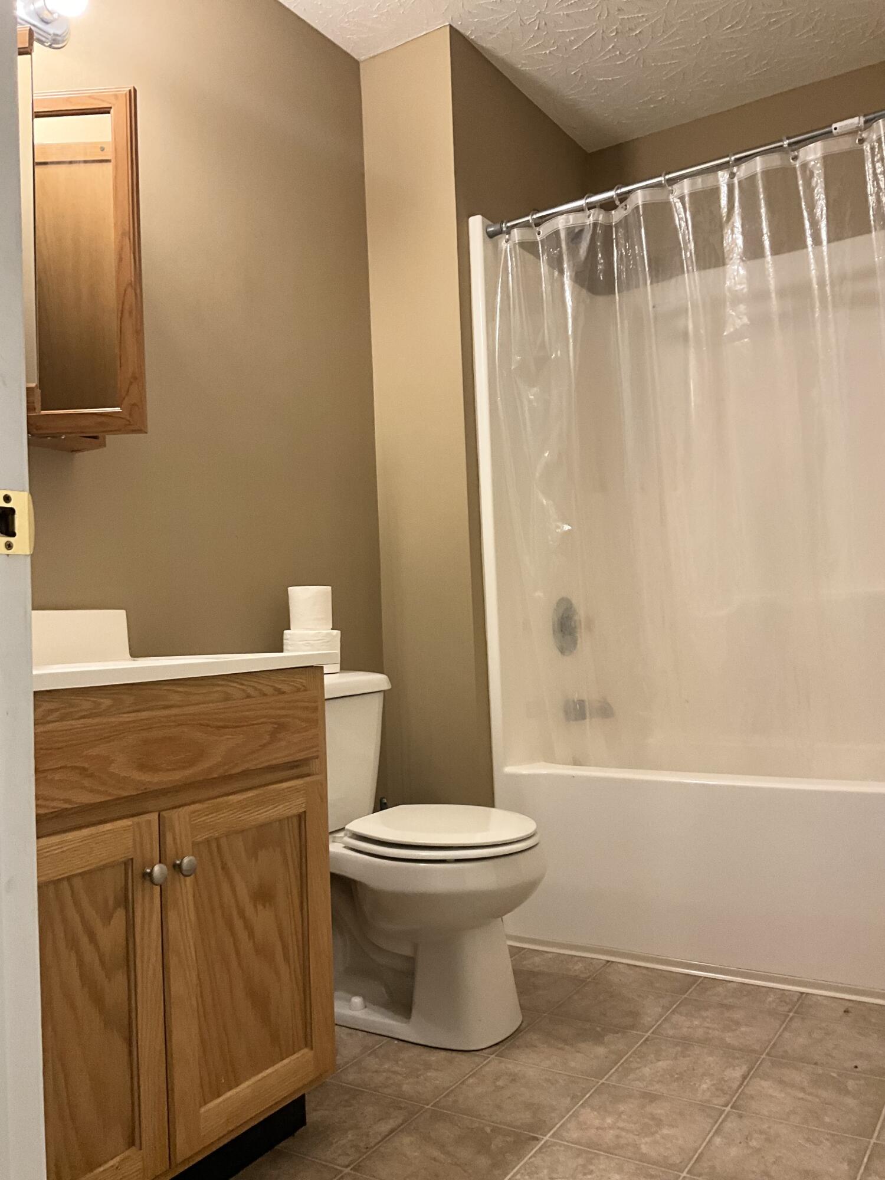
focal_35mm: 29
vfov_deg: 61.7
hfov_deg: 48.2
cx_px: 442
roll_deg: +0.4
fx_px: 989
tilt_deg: +1.7
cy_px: 590
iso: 125
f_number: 1.8
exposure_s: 1/60
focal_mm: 3
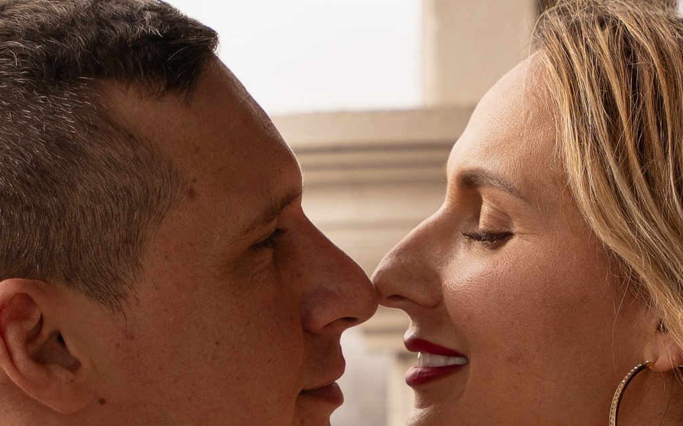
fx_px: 5025
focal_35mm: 270
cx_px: 412
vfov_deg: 4.8
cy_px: 517
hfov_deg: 7.8
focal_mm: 70
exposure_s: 1/800
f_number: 3.2
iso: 125
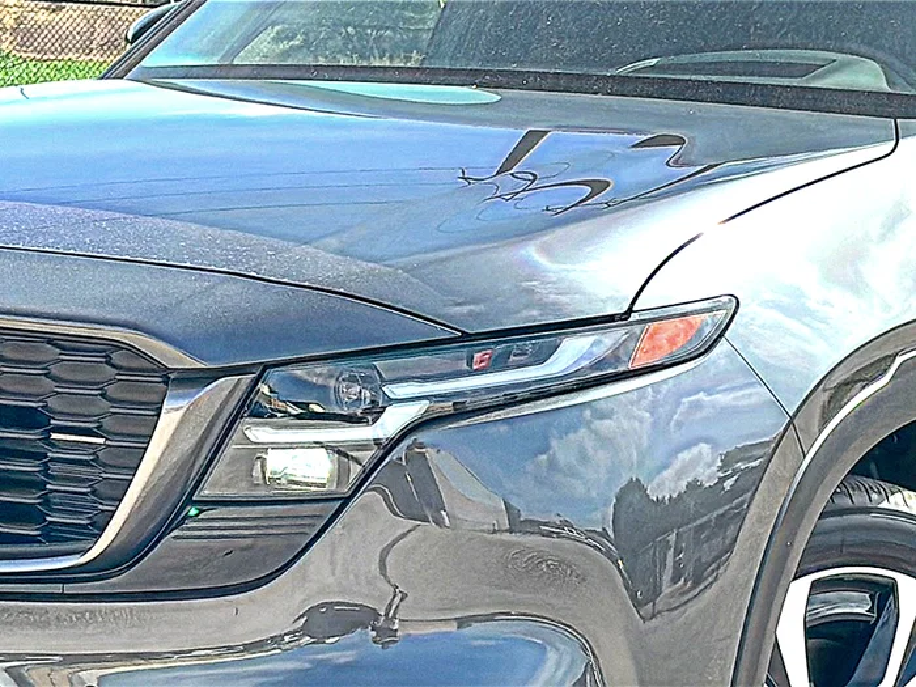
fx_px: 2646
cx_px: 458
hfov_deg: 19.6
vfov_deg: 14.8
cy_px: 344
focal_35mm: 100
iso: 100
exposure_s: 1/4049
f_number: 1.78
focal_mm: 6.86
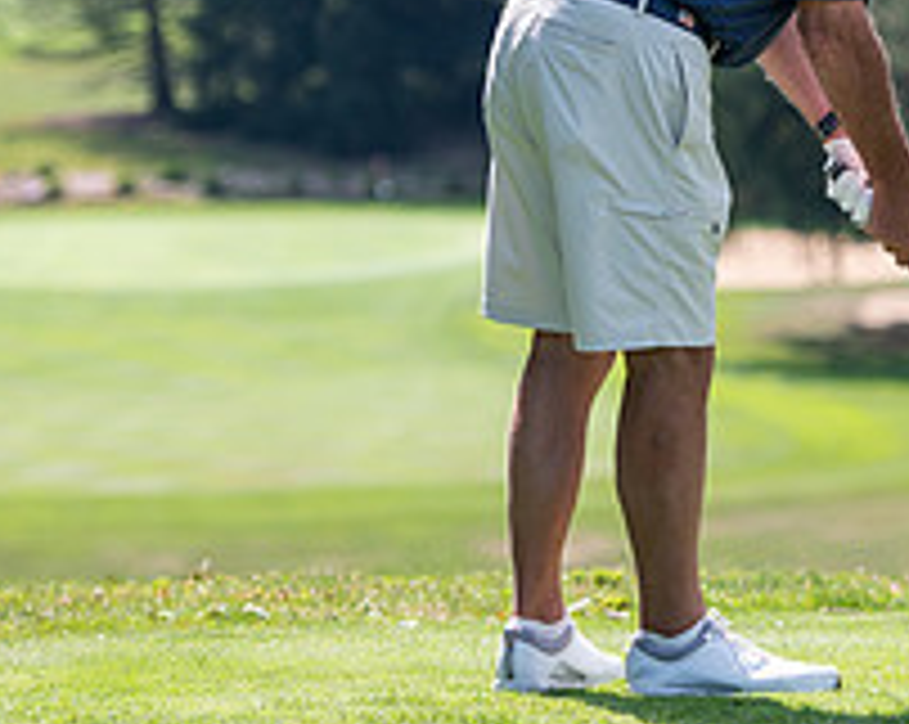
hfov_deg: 7.2
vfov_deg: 5.7
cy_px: 43
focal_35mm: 270
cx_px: 846
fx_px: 7253
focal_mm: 100
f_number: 3.2
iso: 200
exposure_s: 1/1250
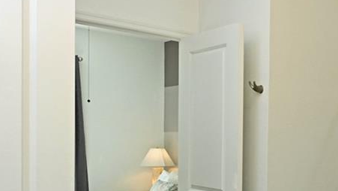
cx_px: 424
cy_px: 143
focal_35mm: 52
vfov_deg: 22.9
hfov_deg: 31.8
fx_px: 466
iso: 800
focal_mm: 14
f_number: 9
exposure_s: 1/60
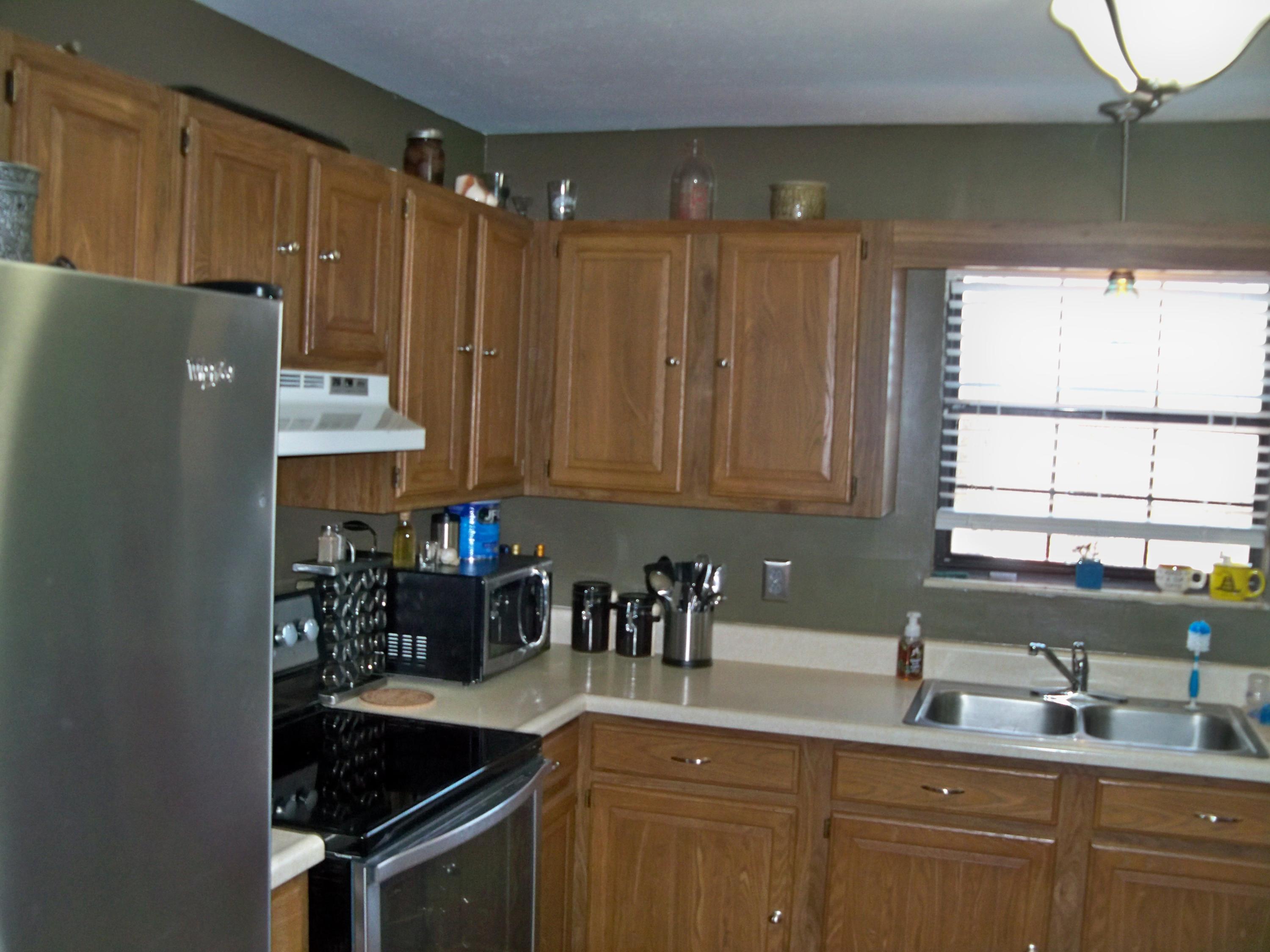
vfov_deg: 40.7
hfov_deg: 52.6
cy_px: 476
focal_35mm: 35
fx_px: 1284
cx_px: 635
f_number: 3.5
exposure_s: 1/30
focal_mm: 6.2
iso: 200
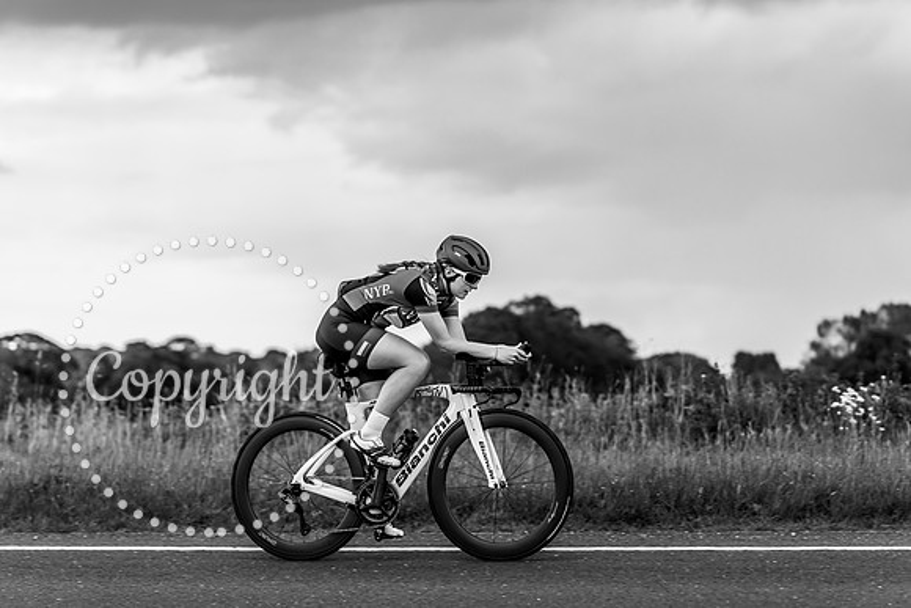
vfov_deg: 12.9
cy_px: 304
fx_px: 2694
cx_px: 456
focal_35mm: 106
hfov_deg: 19.2
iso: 250
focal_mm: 105
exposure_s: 1/500
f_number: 3.2
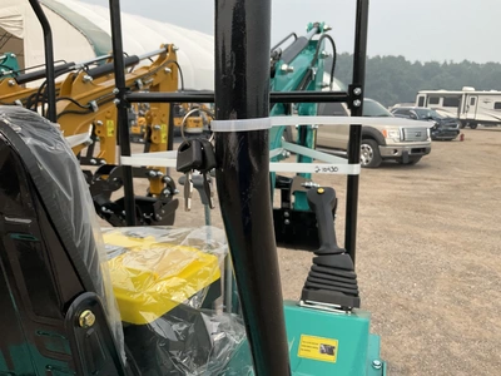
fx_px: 420
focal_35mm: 29
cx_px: 250
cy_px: 188
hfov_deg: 61.7
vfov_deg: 48.2
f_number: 1.8
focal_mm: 3
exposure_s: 1/1250
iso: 25
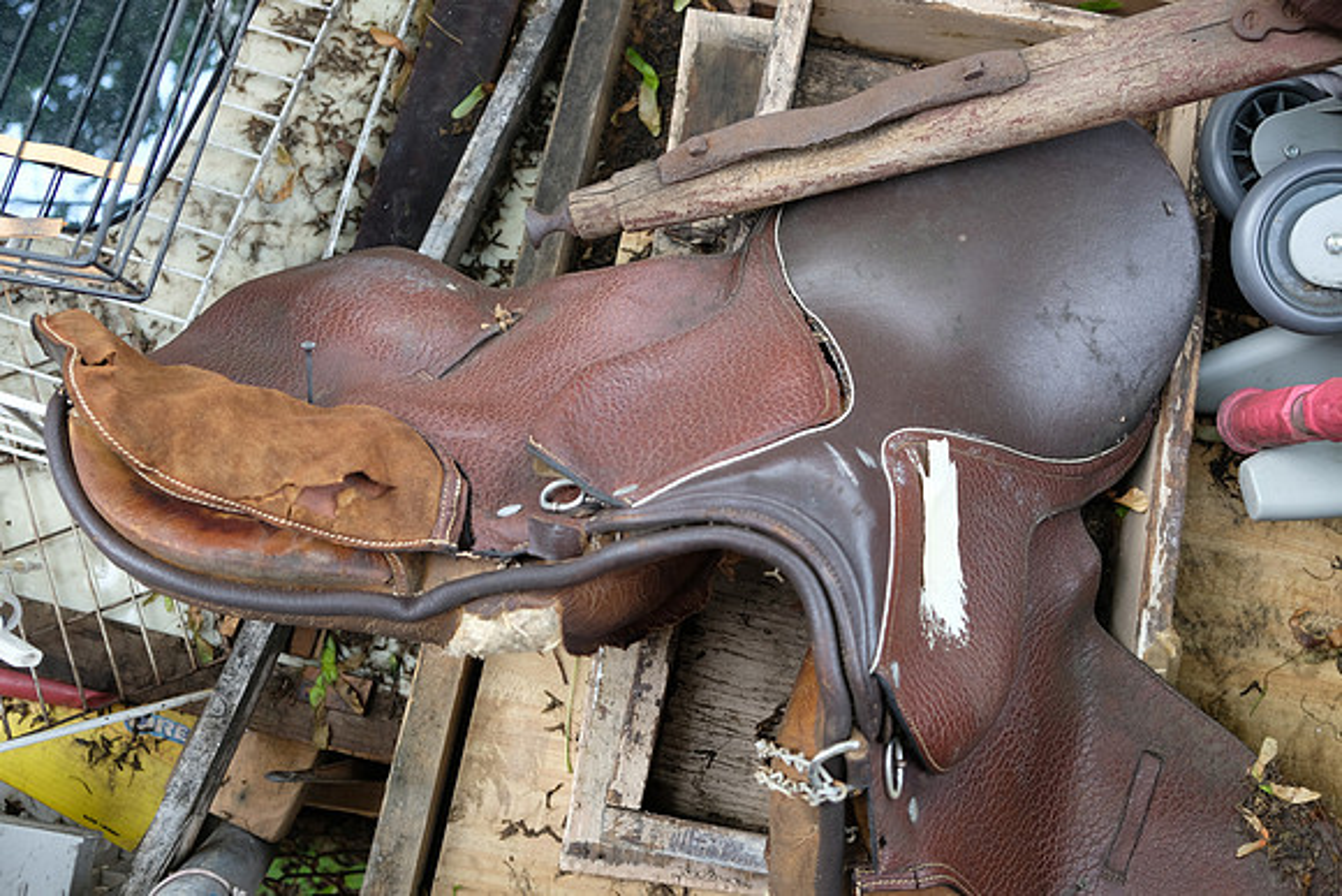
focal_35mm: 36
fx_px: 1342
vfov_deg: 36.9
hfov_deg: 53.1
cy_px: 448
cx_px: 671
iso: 200
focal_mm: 24.3
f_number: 4
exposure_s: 1/100
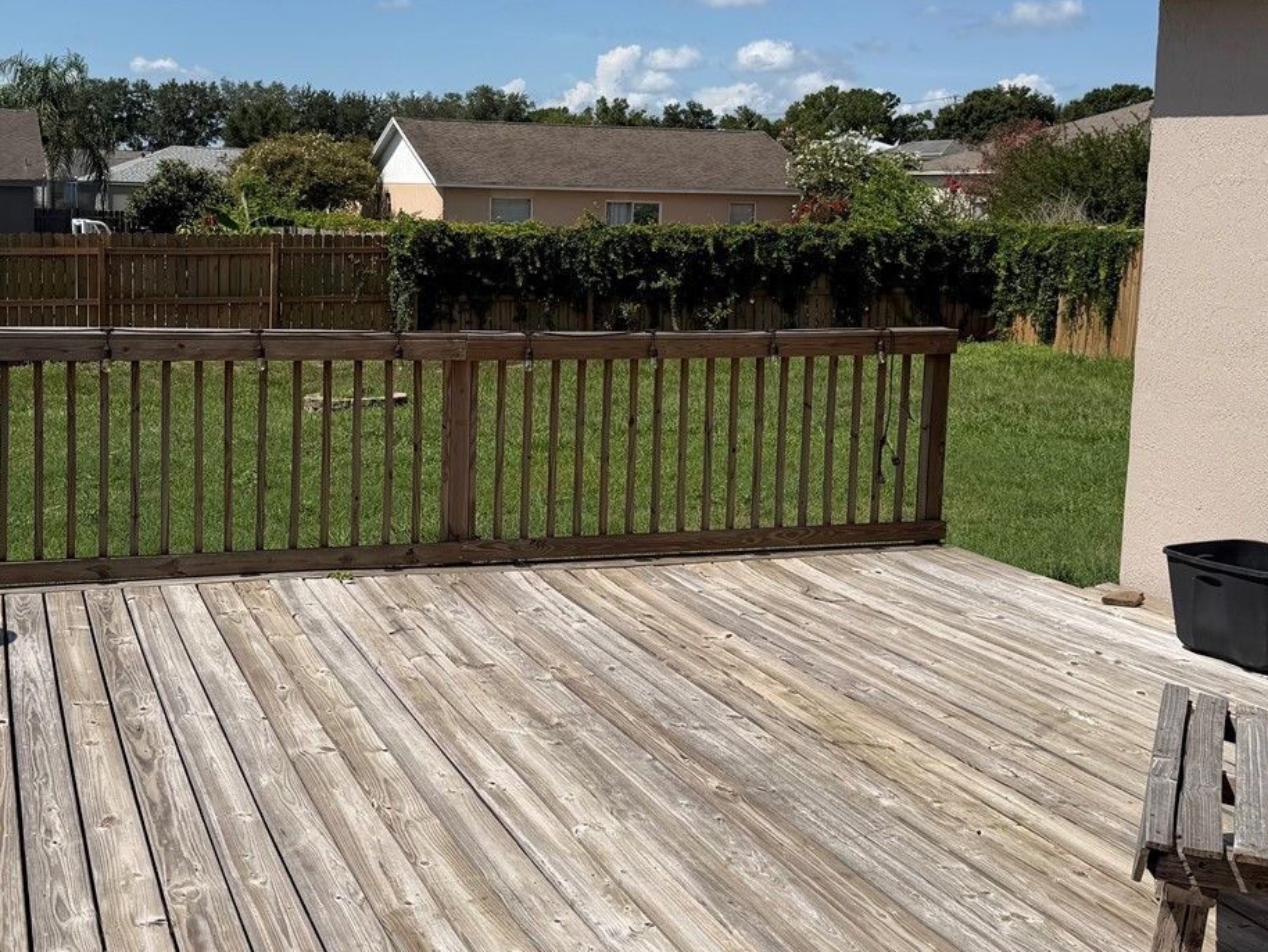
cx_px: 481
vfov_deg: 34.2
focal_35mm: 42
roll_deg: -1.7
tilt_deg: -6.1
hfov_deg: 44.4
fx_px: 1539
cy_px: 364
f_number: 1.78
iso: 80
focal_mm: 6.76
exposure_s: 1/6711
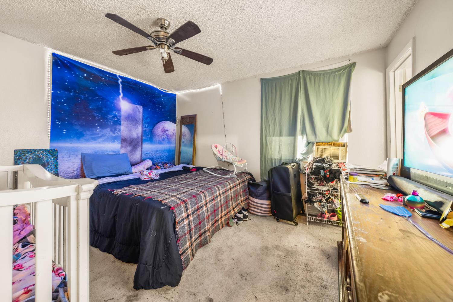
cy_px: 151
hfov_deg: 108.3
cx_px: 226
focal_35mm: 13
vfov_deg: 85.4
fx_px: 164
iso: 400
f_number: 5.6
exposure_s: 5
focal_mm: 13
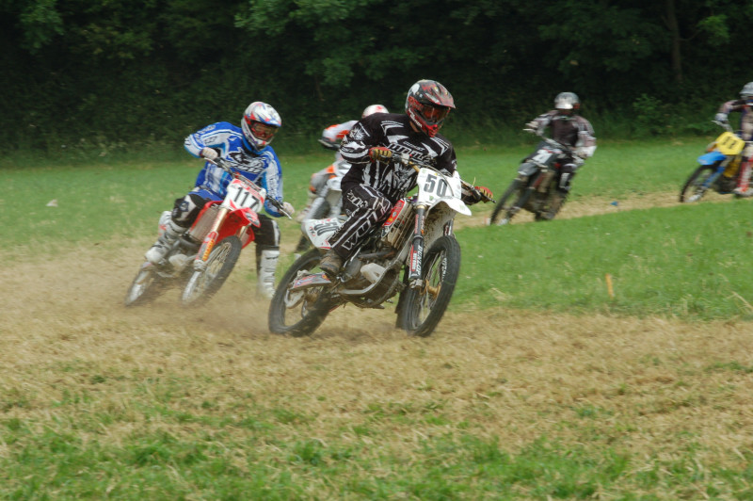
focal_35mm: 270
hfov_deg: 7.6
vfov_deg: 5.1
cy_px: 250
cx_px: 376
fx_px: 5643
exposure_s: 1/250
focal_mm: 180
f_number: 11
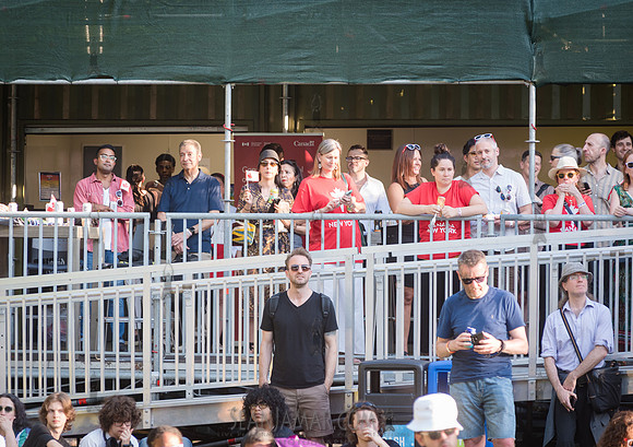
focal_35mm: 183
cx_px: 292
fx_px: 3267
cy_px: 224
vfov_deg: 7.8
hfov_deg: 11.1
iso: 320
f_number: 4.5
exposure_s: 1/125
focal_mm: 170
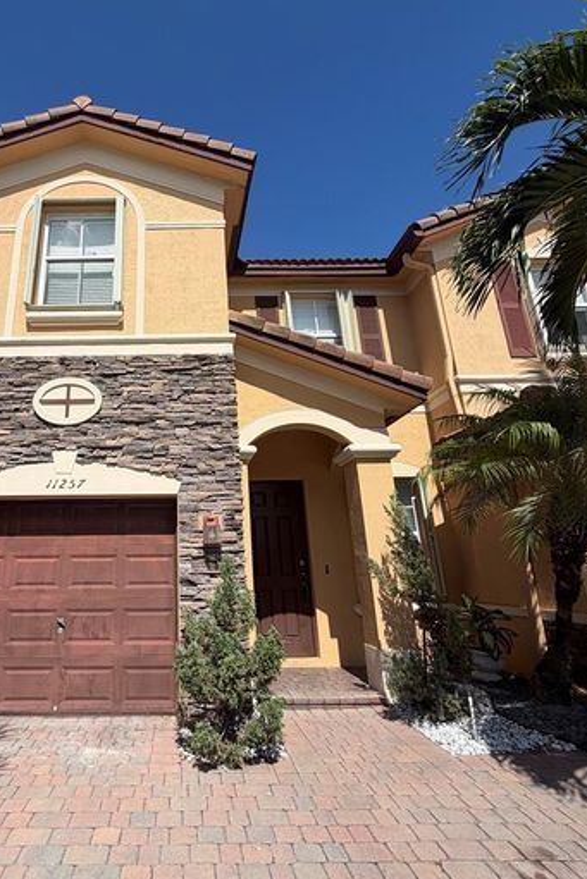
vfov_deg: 86.9
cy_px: 434
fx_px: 464
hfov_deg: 62.3
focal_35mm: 19
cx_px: 176
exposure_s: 1/1068
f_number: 2.2
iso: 20
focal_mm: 2.22
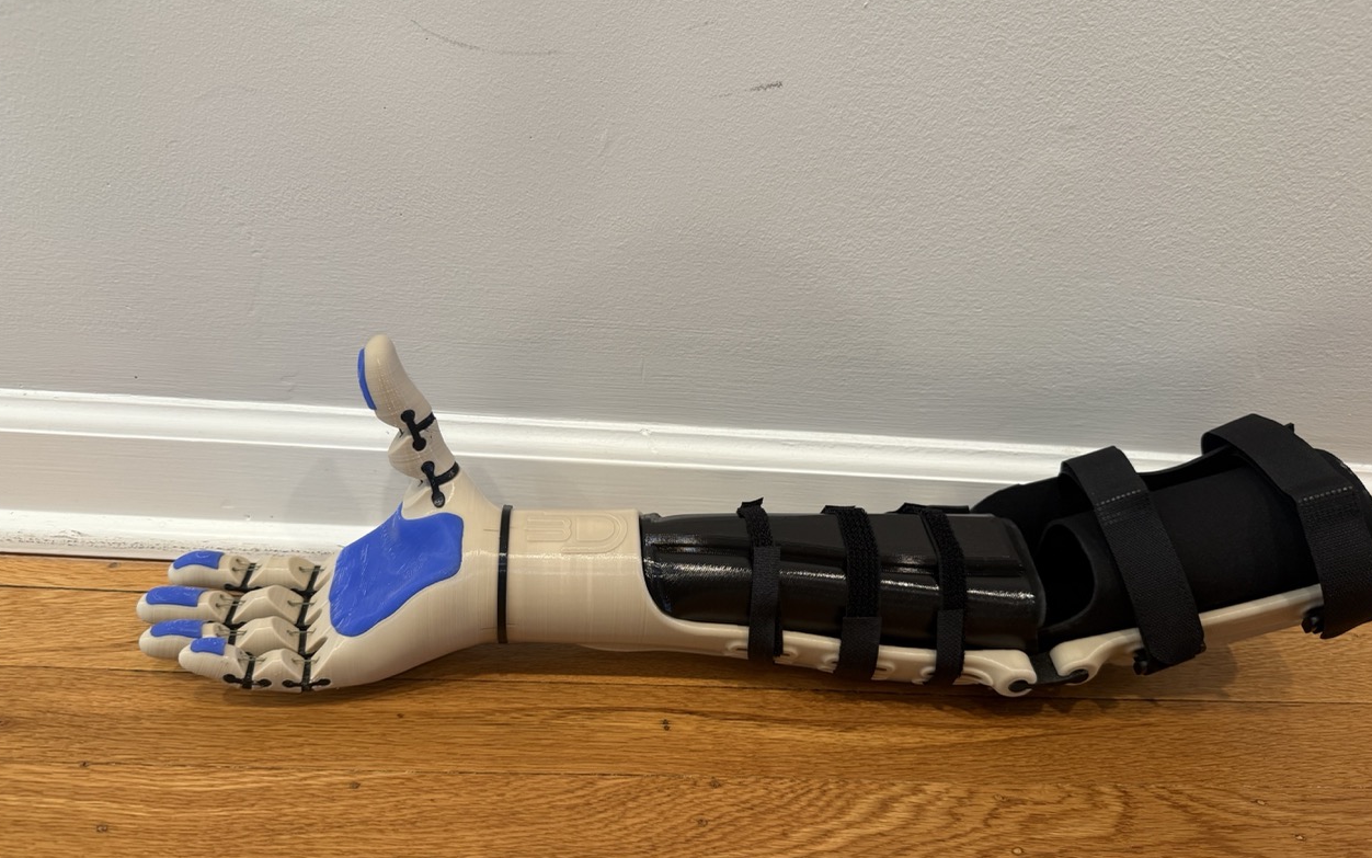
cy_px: 477
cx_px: 685
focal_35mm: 26
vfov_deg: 47.5
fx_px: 972
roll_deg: -6.3
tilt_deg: -31.1
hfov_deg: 70.4
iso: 200
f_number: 1.78
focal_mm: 6.76
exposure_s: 1/60
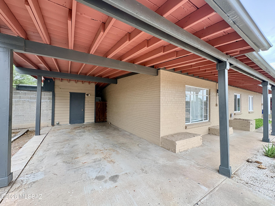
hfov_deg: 102.1
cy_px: 103
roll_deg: +0.2
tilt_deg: +1.2
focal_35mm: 14
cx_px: 138
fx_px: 111
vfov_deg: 85.7
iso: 40
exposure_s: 1/117
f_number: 2.2
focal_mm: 2.22
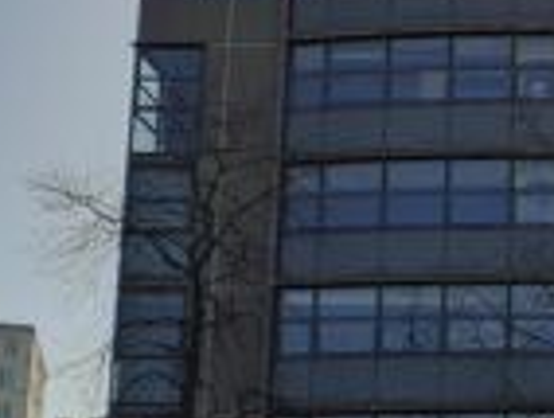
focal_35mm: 91
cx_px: 683
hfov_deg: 20.0
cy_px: 426
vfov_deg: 15.9
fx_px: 1459
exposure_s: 1/8929
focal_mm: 3.6
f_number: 1.9
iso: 40
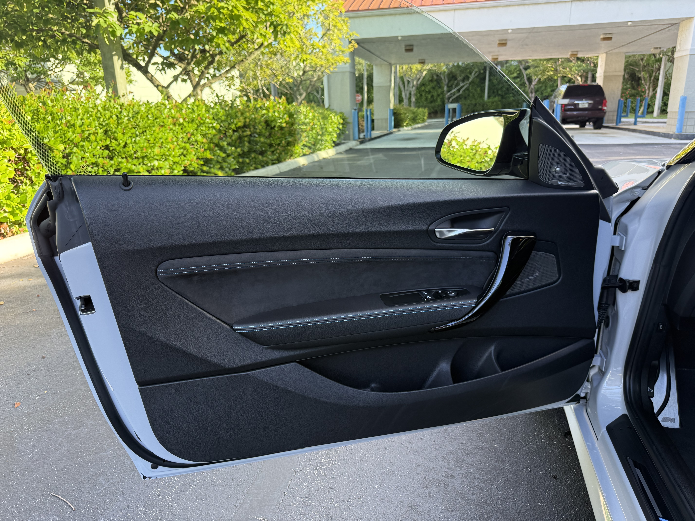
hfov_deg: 71.6
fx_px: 482
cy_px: 260
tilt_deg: -16.1
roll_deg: +2.3
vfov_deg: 56.8
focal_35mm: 24
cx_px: 348
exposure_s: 1/232
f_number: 1.78
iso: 160
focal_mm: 6.76
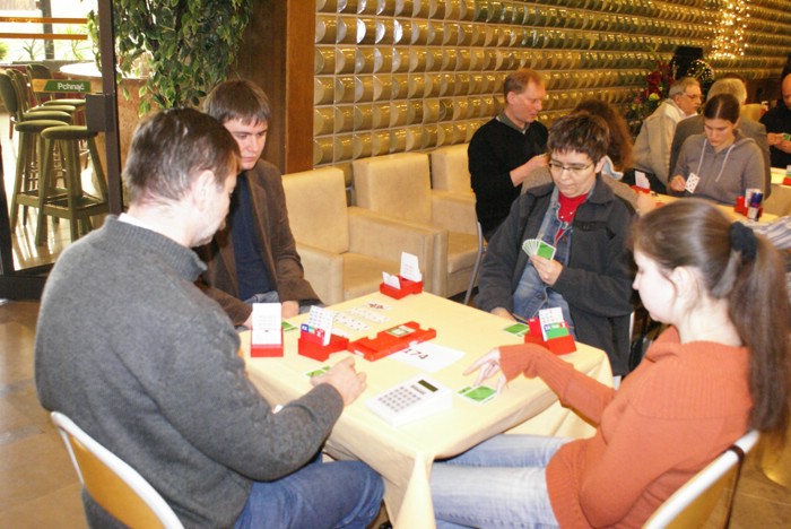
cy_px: 264
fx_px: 726
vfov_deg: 40.0
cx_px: 396
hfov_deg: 57.2
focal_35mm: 33
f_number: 4
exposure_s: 1/40
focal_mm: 22
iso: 1600
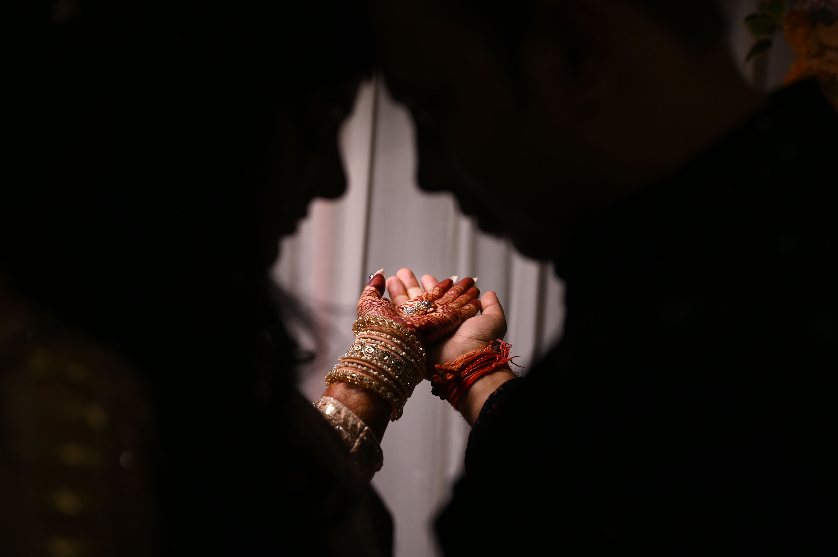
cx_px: 419
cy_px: 278
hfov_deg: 39.6
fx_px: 1163
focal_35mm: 50
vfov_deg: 27.0
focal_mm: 50
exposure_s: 1/250
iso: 200
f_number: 2.8
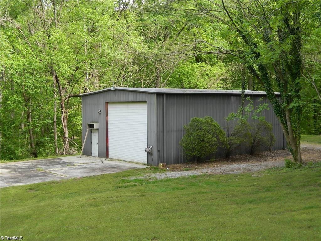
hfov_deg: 40.4
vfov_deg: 30.9
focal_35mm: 47
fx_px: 436
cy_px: 120
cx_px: 160
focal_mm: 8.4
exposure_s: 1/100
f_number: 3.6
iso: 80
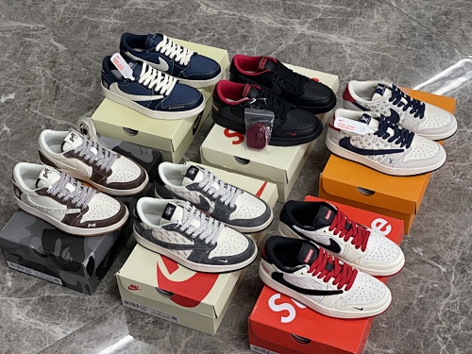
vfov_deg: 22.9
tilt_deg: -47.1
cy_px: 177
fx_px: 873
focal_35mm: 64
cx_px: 236
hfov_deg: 30.3
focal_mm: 7.5
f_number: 2.2
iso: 250
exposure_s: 1/121
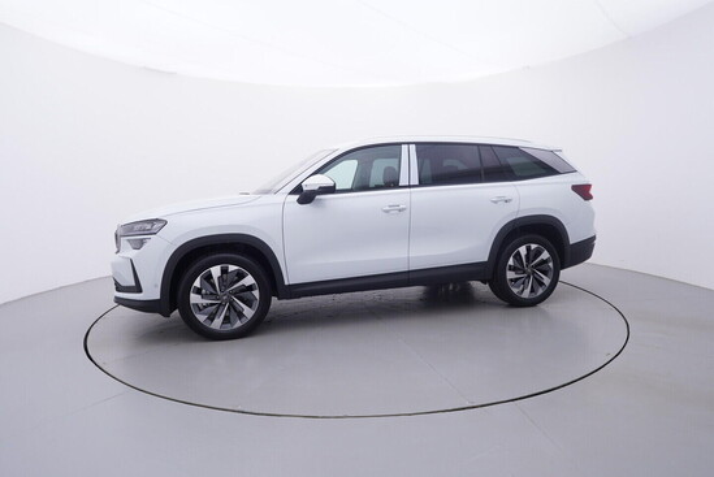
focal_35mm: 22
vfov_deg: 56.2
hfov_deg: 77.3
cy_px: 238
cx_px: 357
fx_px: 447
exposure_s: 1/80
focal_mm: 15
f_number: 5
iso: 200
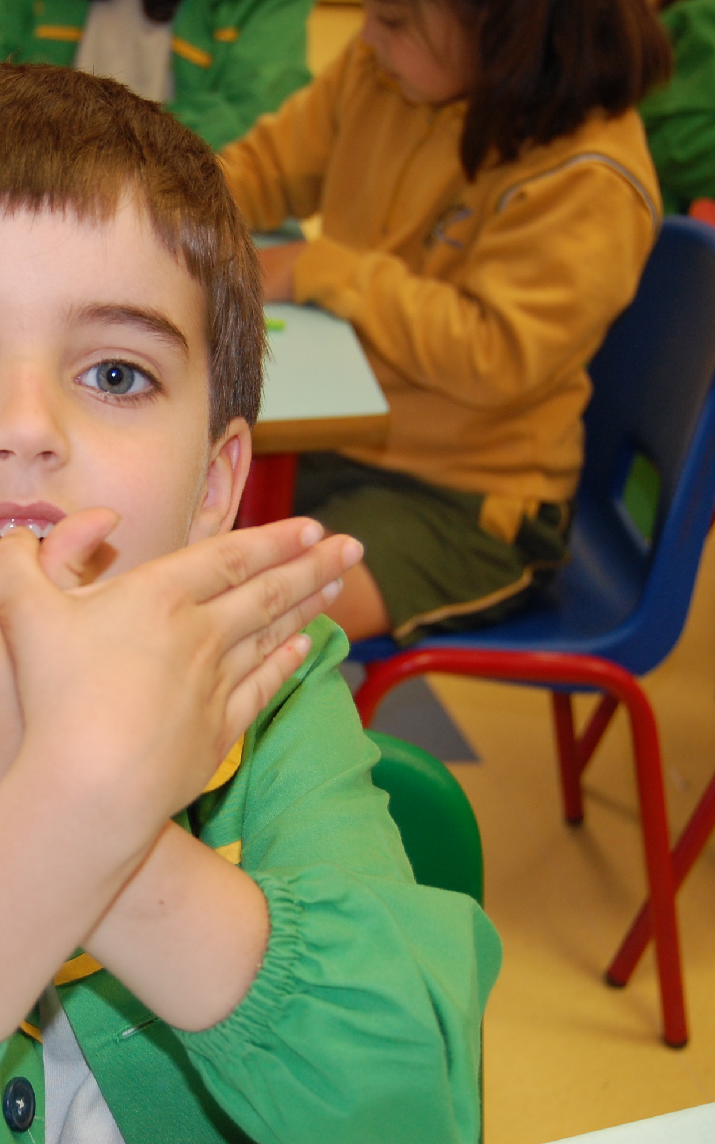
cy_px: 569
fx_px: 2307
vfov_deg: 27.8
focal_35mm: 74
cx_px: -26
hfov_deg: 17.2
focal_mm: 32
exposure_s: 1/60
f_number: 4.5
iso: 400
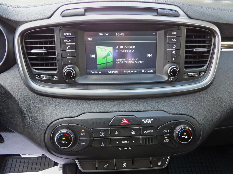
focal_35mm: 28
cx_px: 116
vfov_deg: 49.7
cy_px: 87
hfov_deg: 63.4
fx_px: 188
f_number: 3.4
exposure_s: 1/11
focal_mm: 5
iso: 200
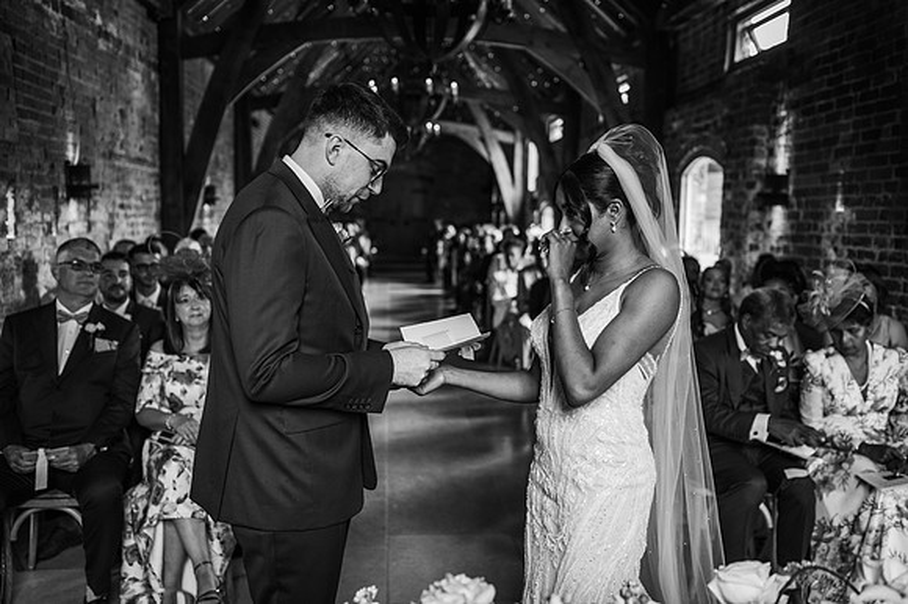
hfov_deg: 54.5
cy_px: 302
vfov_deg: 37.8
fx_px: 882
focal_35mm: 35
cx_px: 454
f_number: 2.2
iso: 560
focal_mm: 35
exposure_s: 1/200
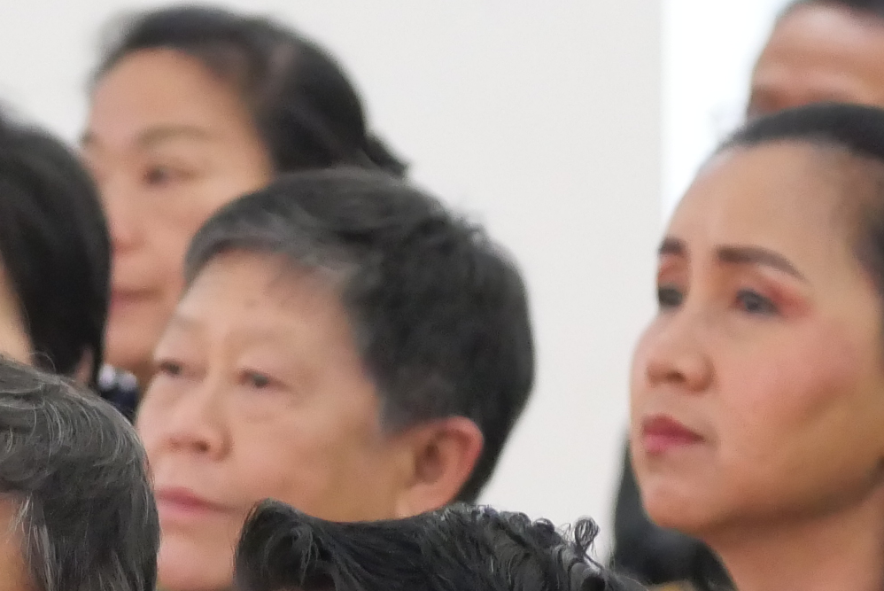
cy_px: 1005
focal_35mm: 833
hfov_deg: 2.5
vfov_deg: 1.7
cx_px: 243
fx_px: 20469
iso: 2500
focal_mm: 108
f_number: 5.6
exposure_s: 1/80
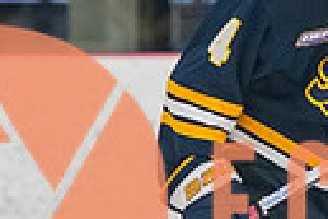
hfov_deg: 2.4
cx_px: 460
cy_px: 205
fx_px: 7835
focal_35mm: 860
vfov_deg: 1.6
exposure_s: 1/640
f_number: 3.2
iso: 2000
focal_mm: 145
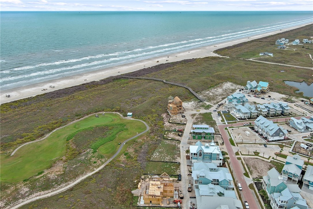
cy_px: 104
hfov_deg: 63.7
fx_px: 252
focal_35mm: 29
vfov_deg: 44.9
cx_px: 156
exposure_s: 1/750
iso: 100
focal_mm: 10.57
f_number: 2.8
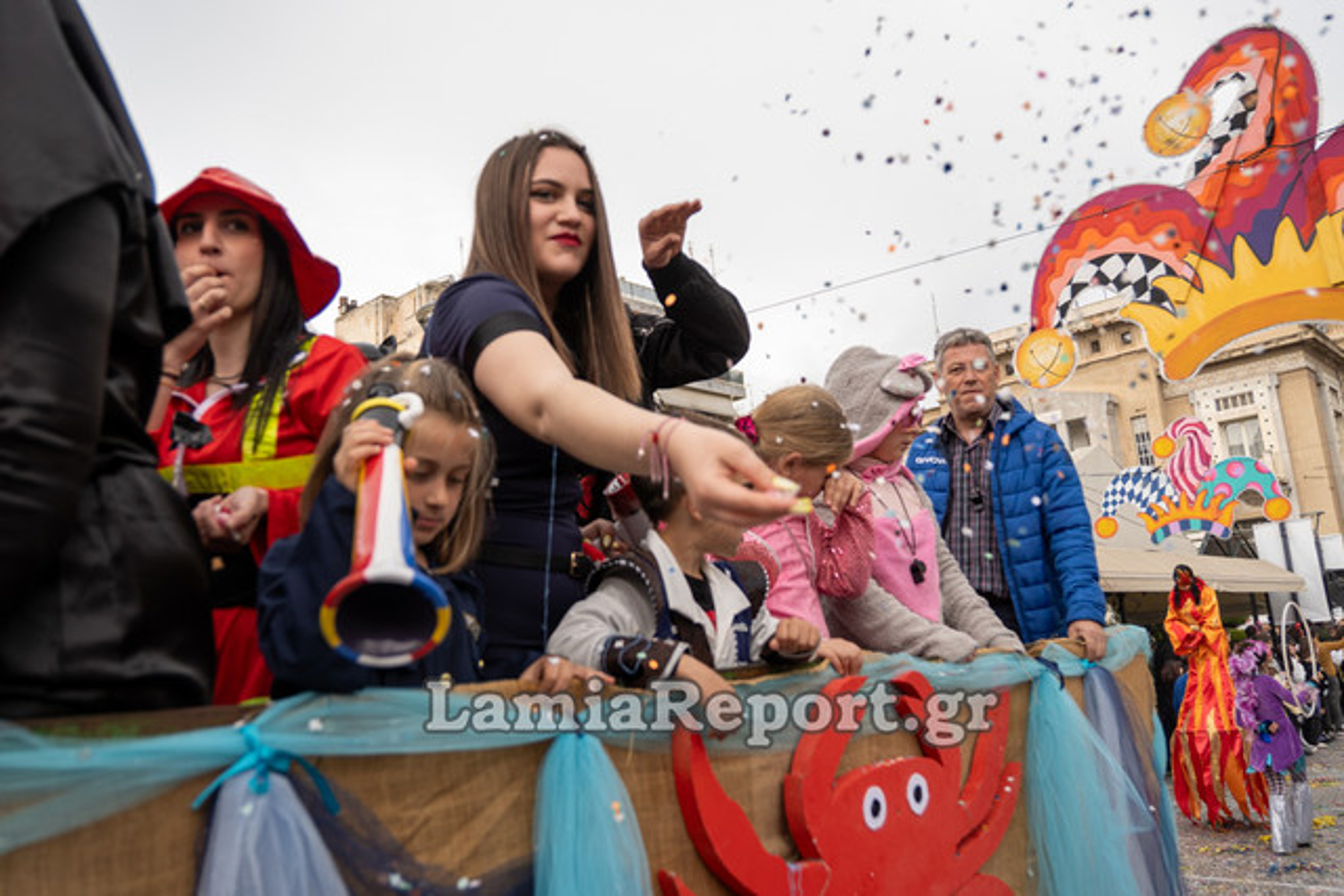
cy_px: 448
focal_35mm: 28
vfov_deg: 46.4
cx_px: 672
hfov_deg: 65.5
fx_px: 1046
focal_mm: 19
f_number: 2.8
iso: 100
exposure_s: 1/500
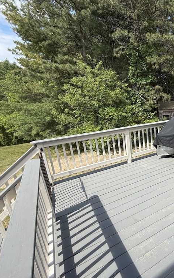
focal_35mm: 20
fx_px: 152
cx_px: 151
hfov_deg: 53.6
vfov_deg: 85.1
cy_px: 139
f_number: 2.2
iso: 50
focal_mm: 2.22
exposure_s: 1/841
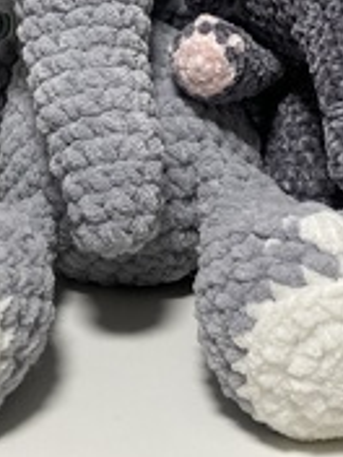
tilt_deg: -7.1
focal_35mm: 74
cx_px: 148
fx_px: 978
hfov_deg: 19.9
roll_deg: -0.3
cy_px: 36
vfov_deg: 25.4
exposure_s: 1/50
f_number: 1.8
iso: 64
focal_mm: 3.99
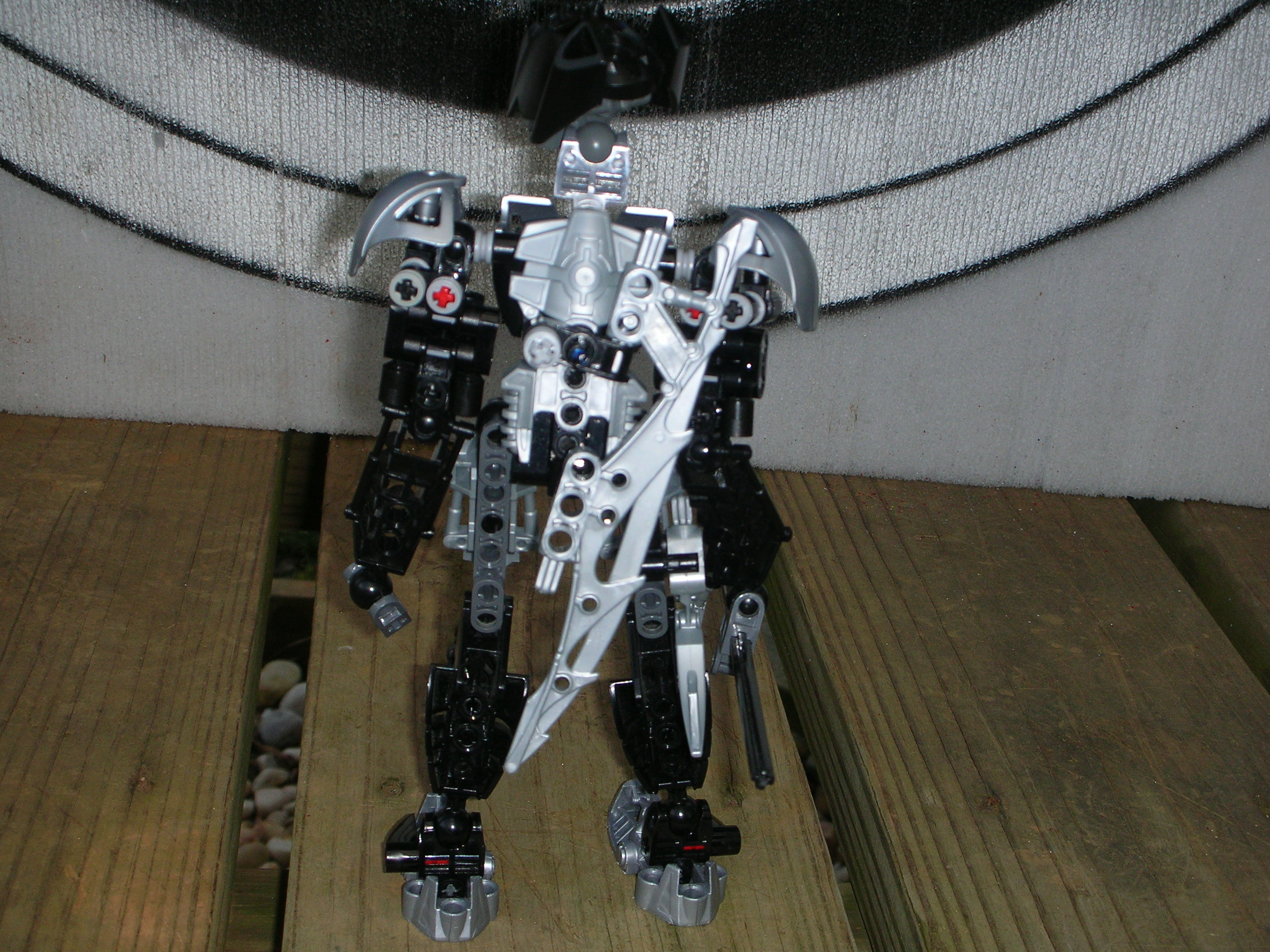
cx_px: 635
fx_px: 2238
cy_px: 476
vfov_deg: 24.0
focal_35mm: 61
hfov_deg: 31.7
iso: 50
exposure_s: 1/120
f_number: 4
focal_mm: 10.1
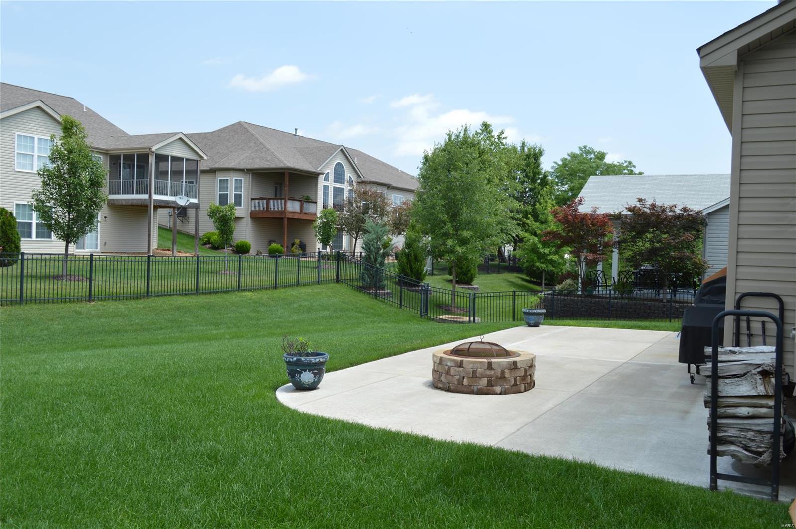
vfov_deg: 39.9
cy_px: 264
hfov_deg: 57.3
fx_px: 729
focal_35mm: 33
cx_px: 398
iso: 100
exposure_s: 1/200
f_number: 7.1
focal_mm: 22
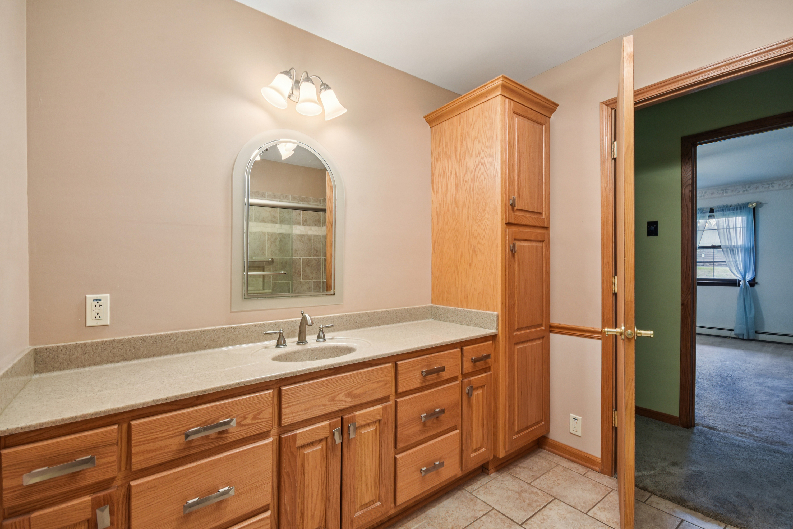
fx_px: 330
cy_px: 264
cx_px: 396
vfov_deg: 77.3
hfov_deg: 100.4
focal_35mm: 15
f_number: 8
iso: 400
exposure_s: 1/25
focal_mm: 10
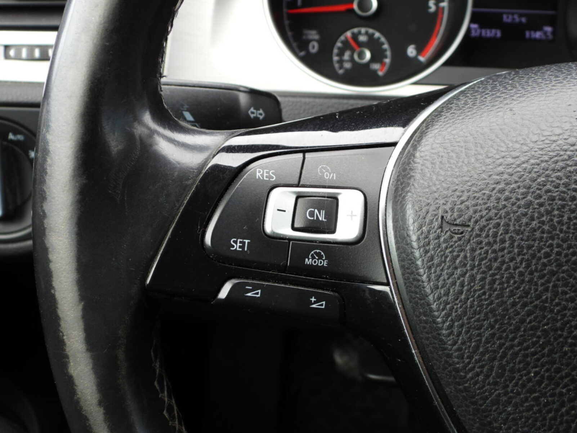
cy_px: 216
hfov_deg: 49.0
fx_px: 634
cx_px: 288
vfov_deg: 37.7
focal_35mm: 38
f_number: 3.2
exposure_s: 1/80
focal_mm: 6.8
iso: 100
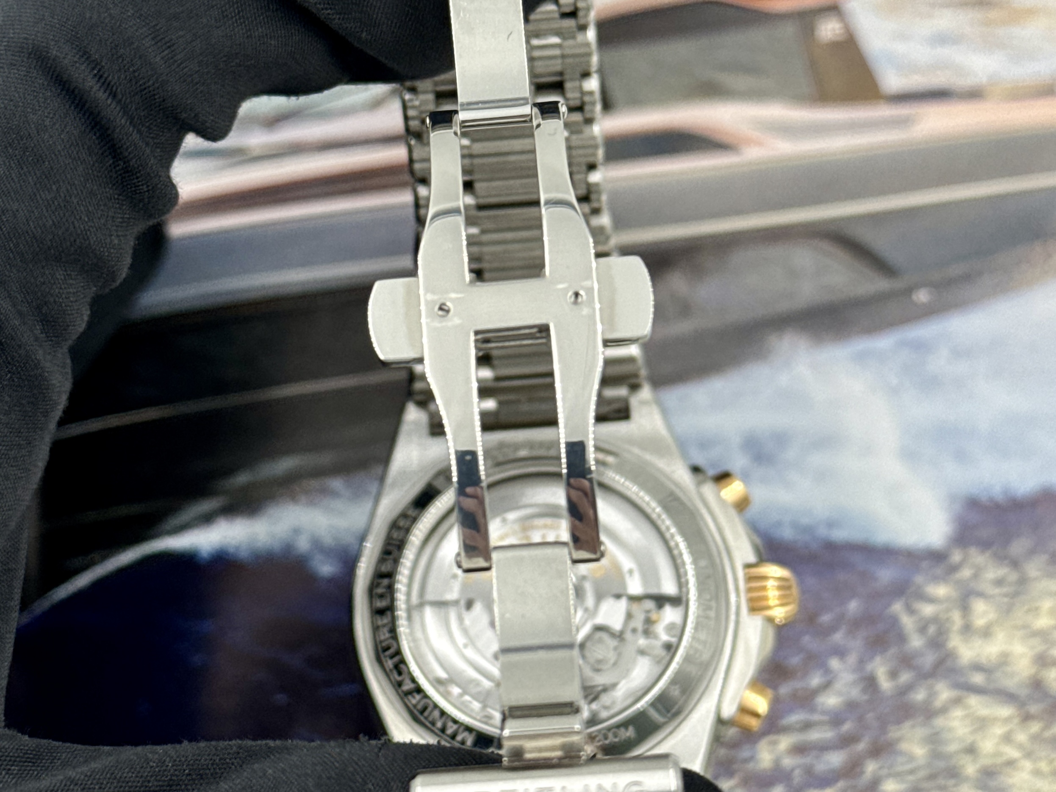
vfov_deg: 30.3
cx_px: 528
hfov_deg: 39.7
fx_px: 1464
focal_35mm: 48
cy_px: 396
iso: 64
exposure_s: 1/255
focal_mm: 6.76
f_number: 1.78
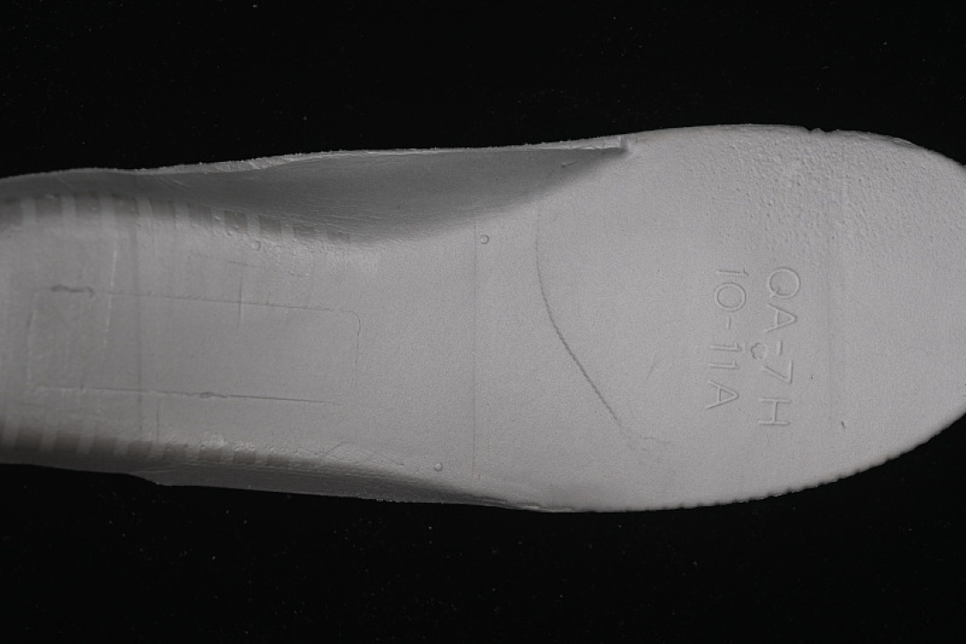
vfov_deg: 18.2
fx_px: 2012
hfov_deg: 27.0
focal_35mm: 75
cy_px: 322
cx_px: 483
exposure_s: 1/100
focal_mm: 50
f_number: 7.1
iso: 160
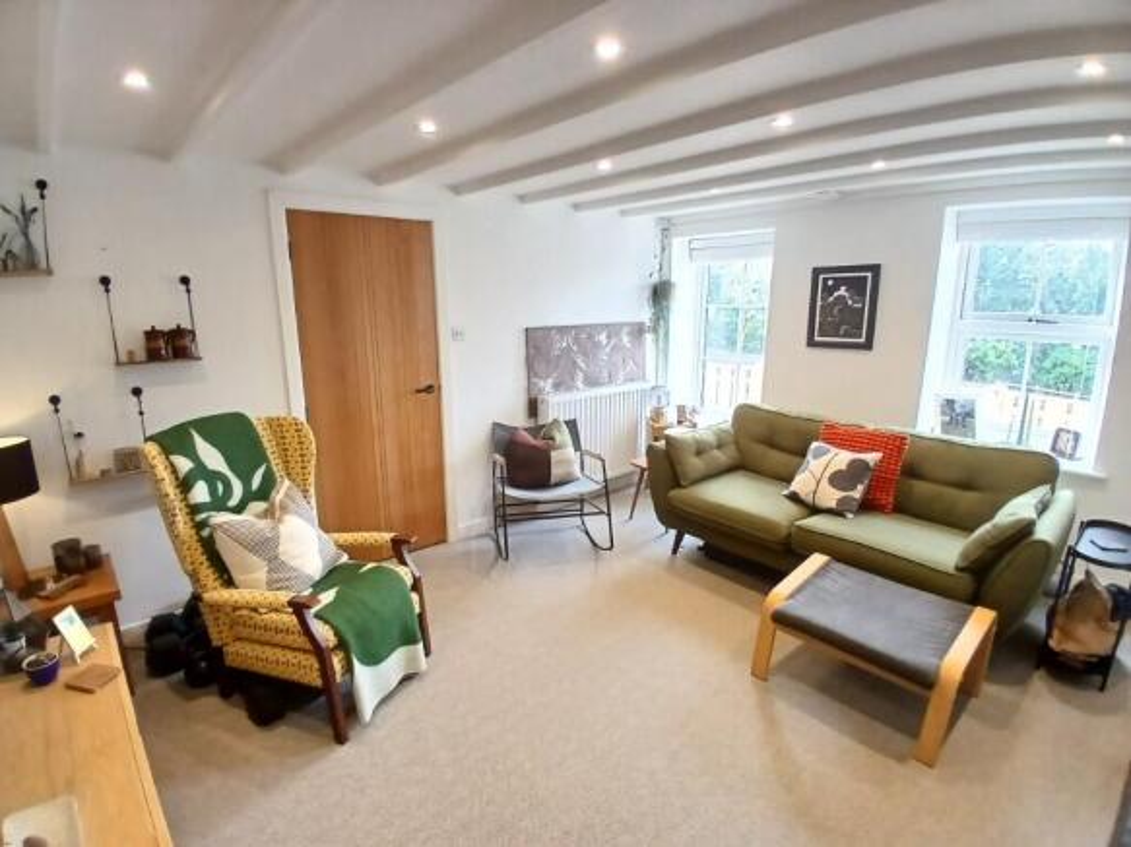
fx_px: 555
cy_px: 424
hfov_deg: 91.0
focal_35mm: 17
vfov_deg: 74.7
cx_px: 566
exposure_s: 1/33.3
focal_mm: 1.4
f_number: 2.2
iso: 125
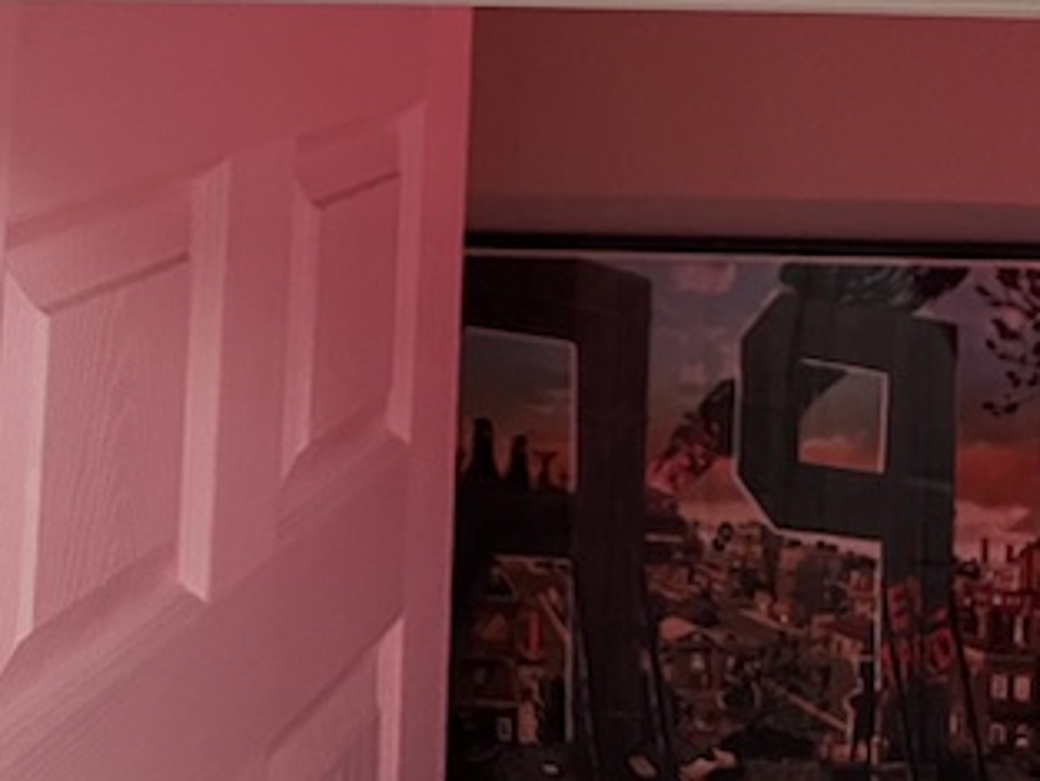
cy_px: -412
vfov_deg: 16.2
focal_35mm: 83
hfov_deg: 23.1
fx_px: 2495
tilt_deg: +5.2
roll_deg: -0.7
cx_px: 871
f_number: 1.5
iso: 320
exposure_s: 1/60
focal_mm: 5.7
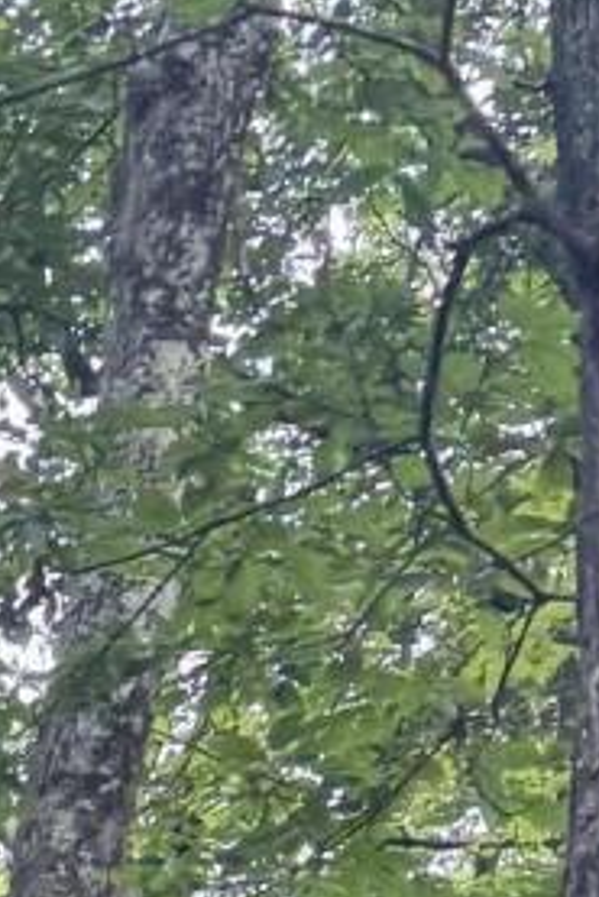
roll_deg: -7.1
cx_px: -1522
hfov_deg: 6.6
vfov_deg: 9.0
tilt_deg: +5.6
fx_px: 4487
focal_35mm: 180
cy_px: 2801
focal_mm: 6.76
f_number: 1.78
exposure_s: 1/121
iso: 160
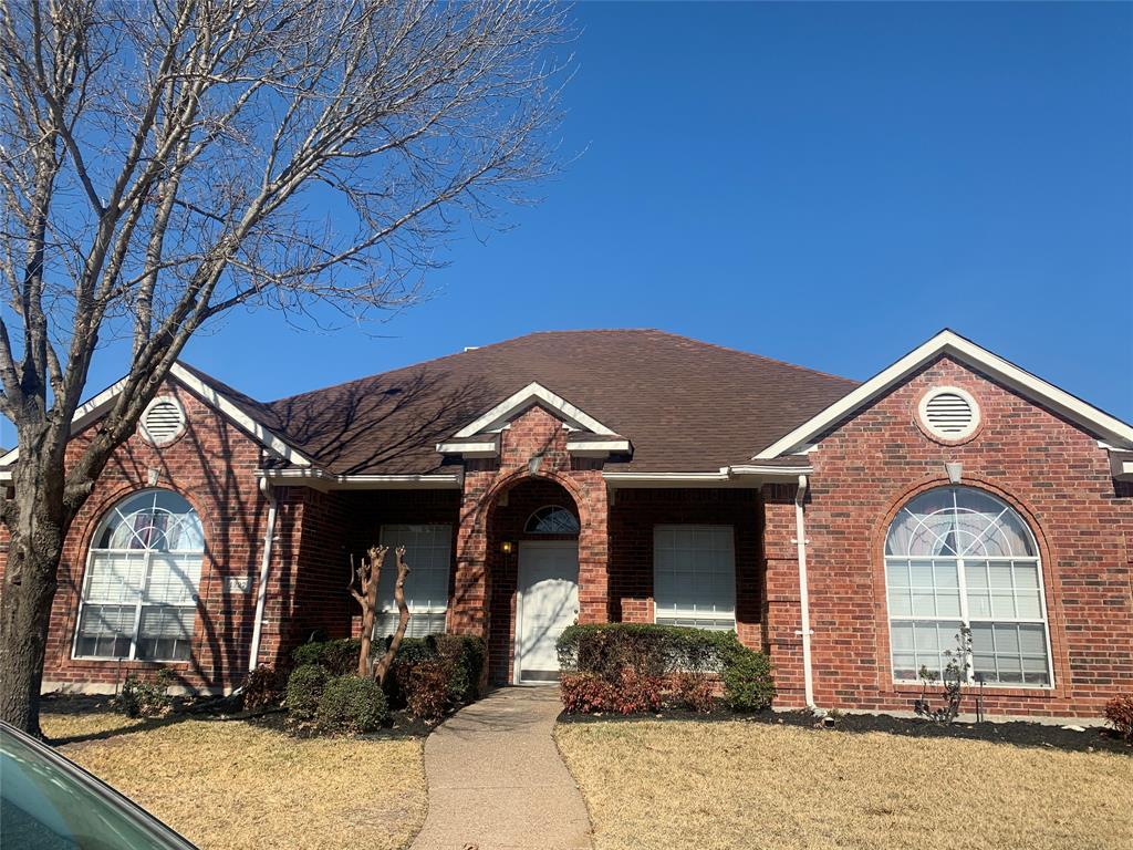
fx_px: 851
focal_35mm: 26
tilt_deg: +14.0
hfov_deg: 67.3
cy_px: 425
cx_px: 566
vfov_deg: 53.1
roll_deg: -1.7
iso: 25
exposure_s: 1/2364
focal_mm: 4.25
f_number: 1.8
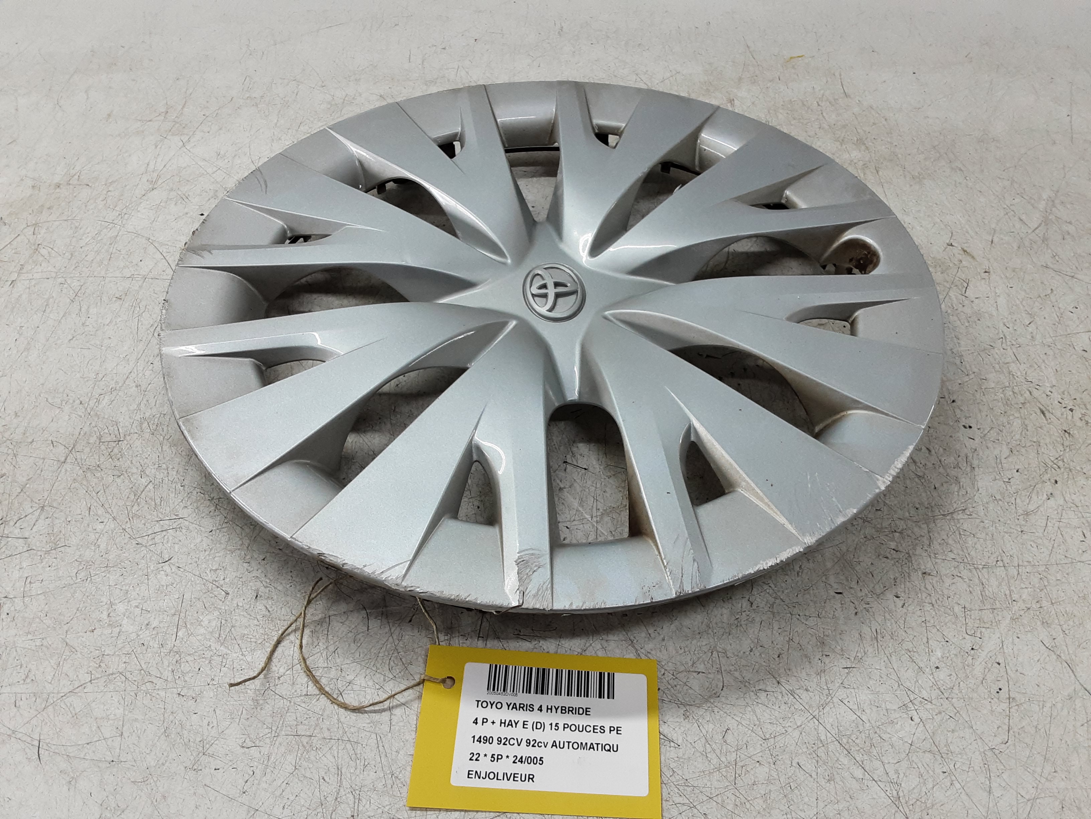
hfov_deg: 65.3
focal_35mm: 27
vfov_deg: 51.4
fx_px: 851
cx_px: 546
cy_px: 410
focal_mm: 2.91
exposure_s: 1/50
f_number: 1.9
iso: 64
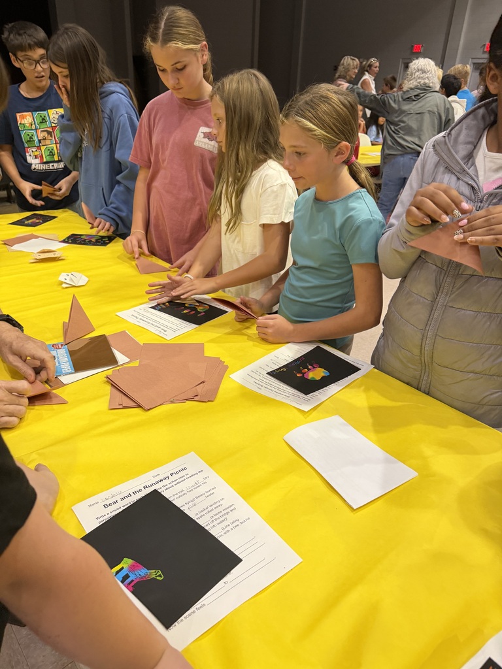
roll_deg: -3.7
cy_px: 334
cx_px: 251
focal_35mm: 24
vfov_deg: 71.6
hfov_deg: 56.8
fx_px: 464
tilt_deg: -28.2
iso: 320
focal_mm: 6.76
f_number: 1.78
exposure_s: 1/60
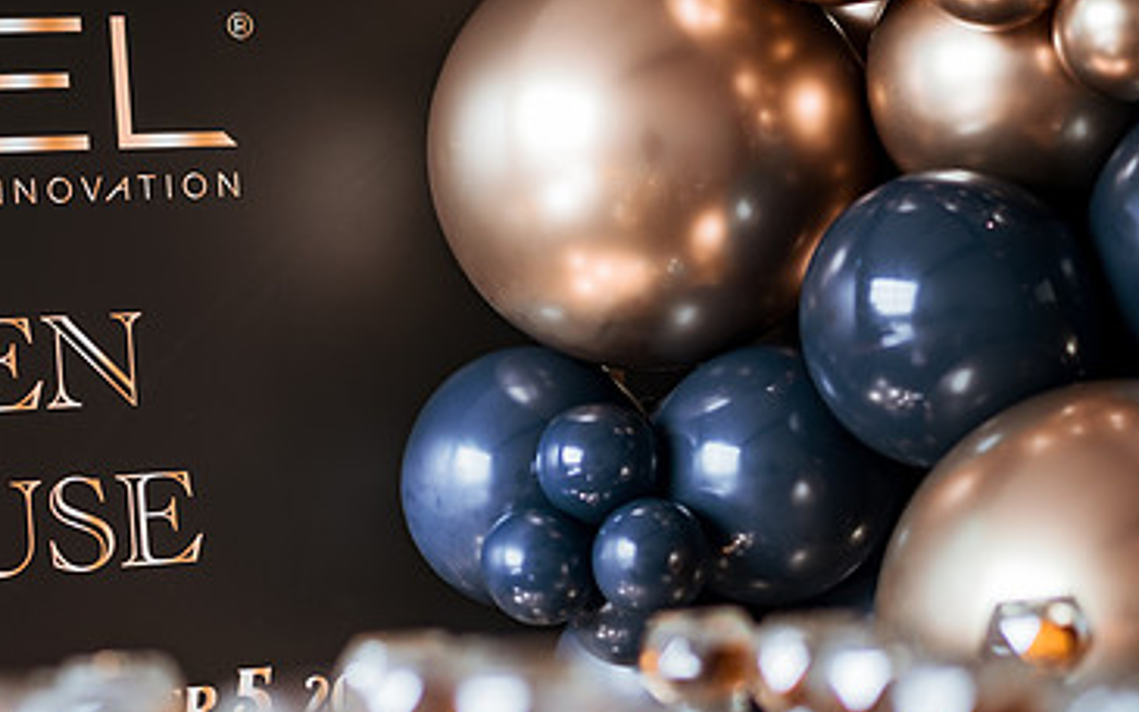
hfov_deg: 22.0
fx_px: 2917
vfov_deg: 13.9
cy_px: 514
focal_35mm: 94
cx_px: 368
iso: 200
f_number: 1.4
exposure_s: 1/1000
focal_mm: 58
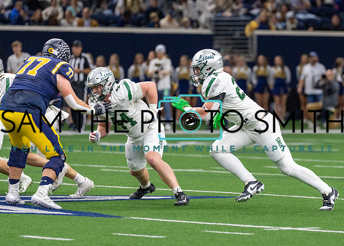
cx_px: 252
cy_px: 125
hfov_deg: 6.0
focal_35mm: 337
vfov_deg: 4.3
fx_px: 3293
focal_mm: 200
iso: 2000
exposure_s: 1/1000
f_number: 2.8
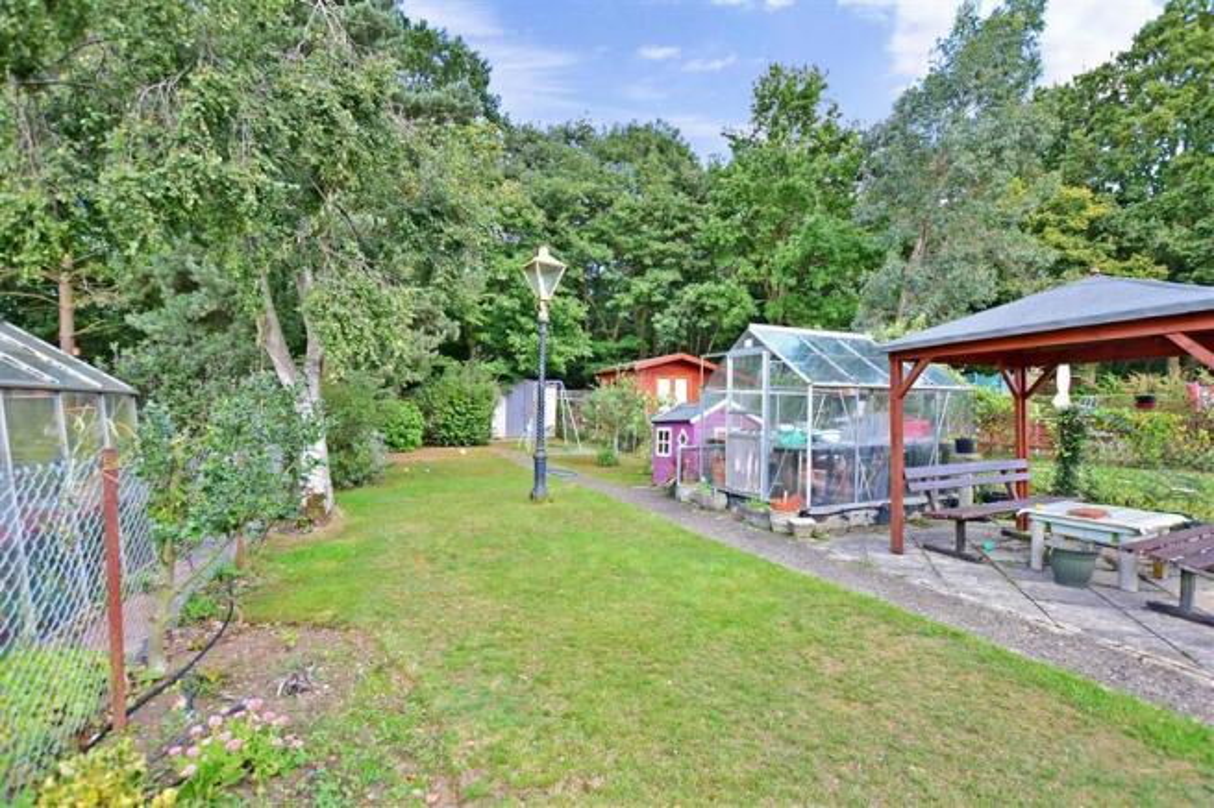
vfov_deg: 77.3
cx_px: 607
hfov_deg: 100.4
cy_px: 404
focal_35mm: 15
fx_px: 506
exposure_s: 1/100
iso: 200
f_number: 5
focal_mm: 10
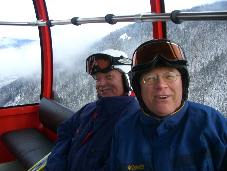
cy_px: 86
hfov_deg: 49.0
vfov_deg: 37.7
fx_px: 249
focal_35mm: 38
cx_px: 114
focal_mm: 6.2
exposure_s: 1/160
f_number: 2.7
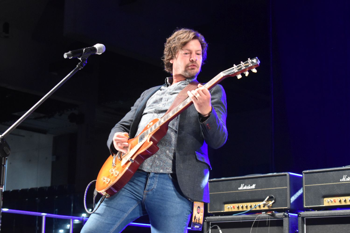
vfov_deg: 16.6
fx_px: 802
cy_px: 116
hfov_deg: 24.6
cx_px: 175
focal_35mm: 82
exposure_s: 1/50
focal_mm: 55
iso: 3200
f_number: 5.6
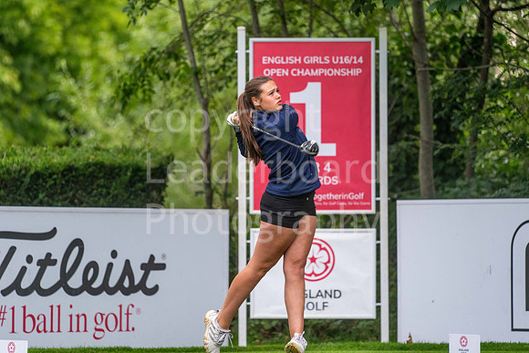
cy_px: 176
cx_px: 264
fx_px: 4409
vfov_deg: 4.6
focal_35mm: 300
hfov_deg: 6.9
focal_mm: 300
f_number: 4
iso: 1600
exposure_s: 1/500
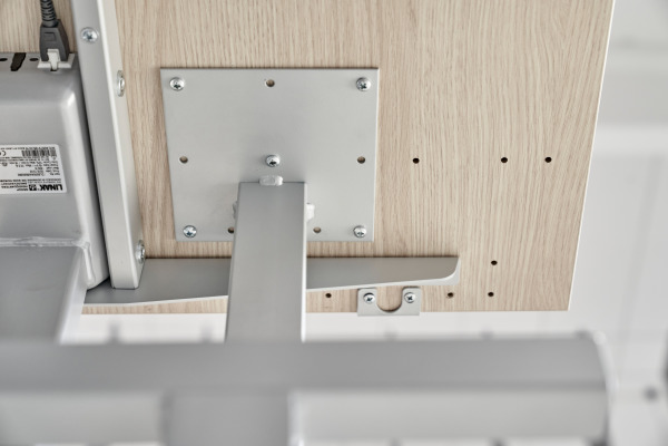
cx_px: 334
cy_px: 223
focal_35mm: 67
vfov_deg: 20.3
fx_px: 1243
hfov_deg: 30.1
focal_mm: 67
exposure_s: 1/50
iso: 640
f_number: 5
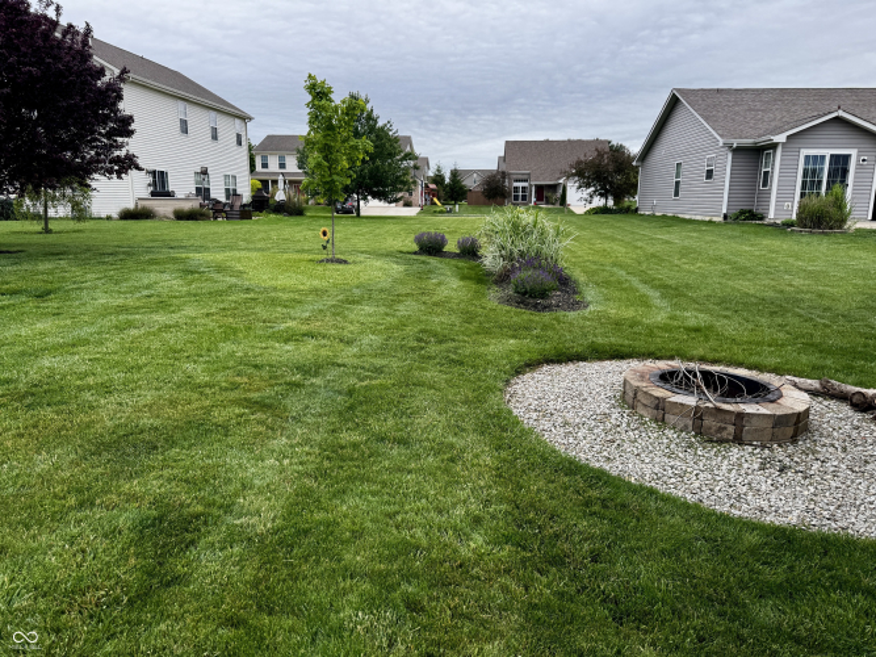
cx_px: 438
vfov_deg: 56.8
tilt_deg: -12.4
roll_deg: -0.8
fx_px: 607
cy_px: 328
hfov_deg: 71.6
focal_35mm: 24
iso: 80
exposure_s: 1/756
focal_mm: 6.76
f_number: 1.78
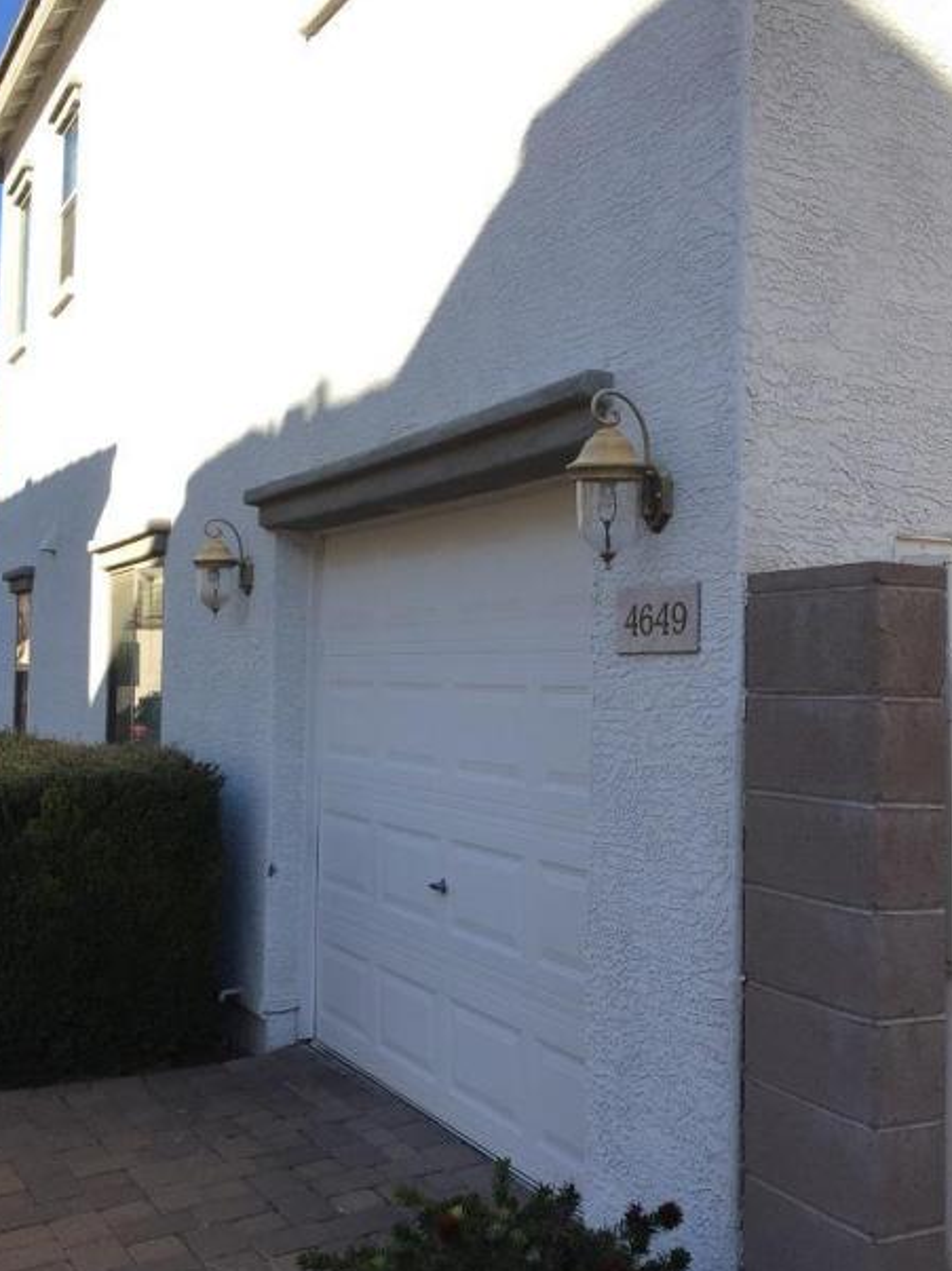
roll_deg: -1.6
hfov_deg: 38.6
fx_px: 1358
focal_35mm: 37
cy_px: 640
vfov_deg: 50.2
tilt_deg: +3.0
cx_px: 458
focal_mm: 4.15
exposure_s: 1/732
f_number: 2.2
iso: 32
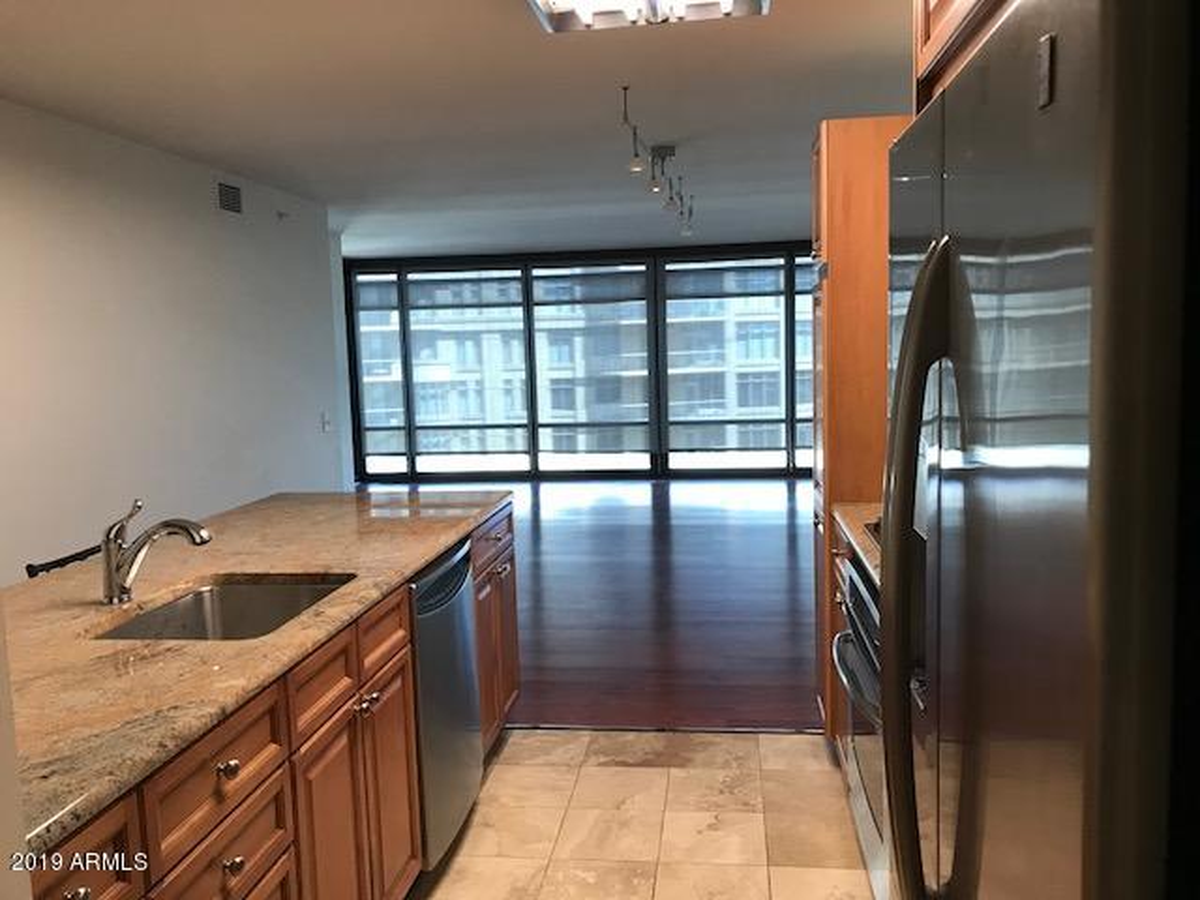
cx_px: 600
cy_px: 450
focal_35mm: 28
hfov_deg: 63.4
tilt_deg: -5.5
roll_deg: +1.4
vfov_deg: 49.7
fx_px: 971
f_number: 1.8
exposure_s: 1/30
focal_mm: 3.99
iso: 25
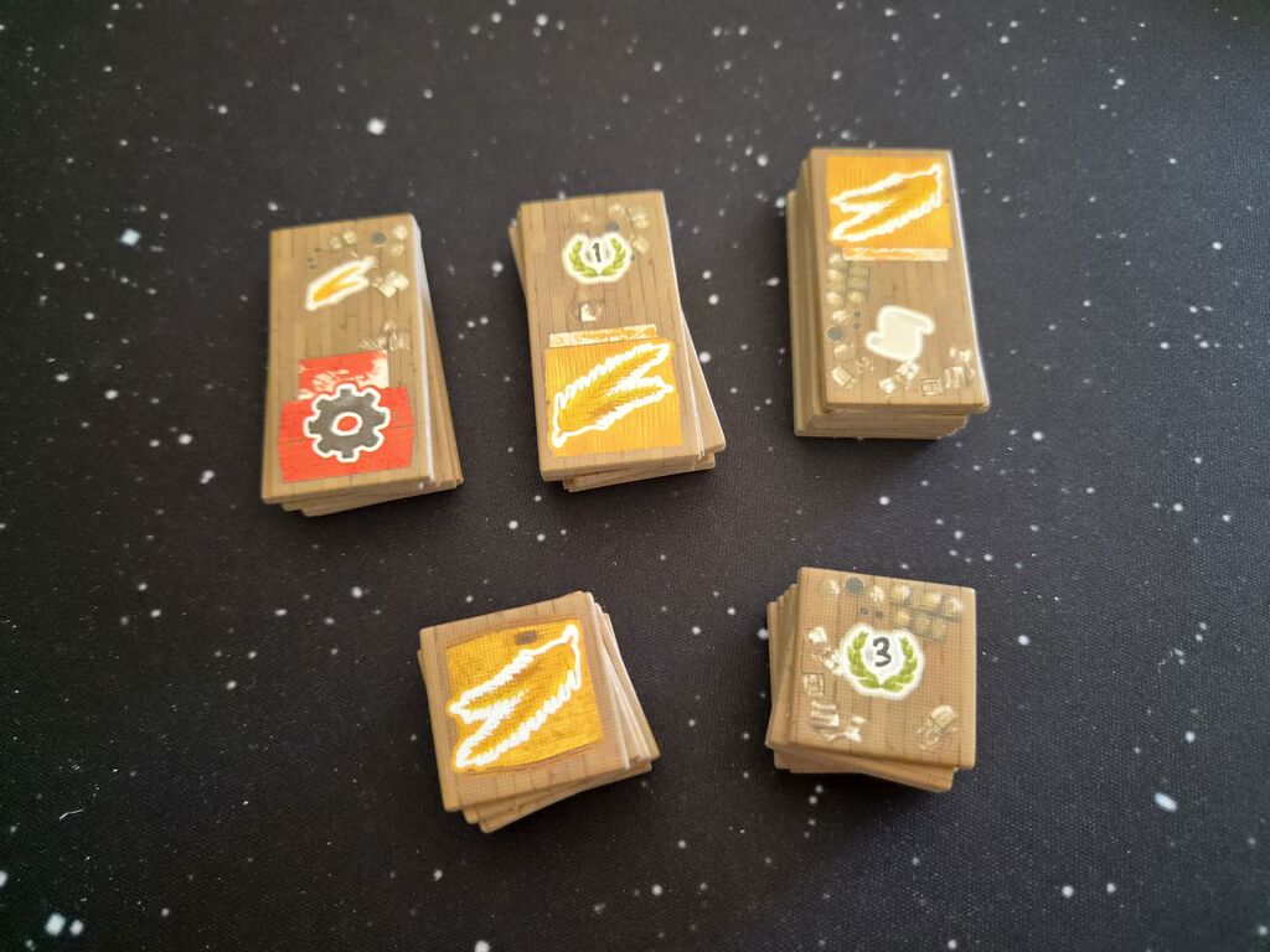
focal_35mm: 23
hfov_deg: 73.9
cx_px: 635
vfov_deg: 58.9
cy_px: 476
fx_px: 844
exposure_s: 1/100
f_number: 1.8
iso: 1250
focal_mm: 5.4
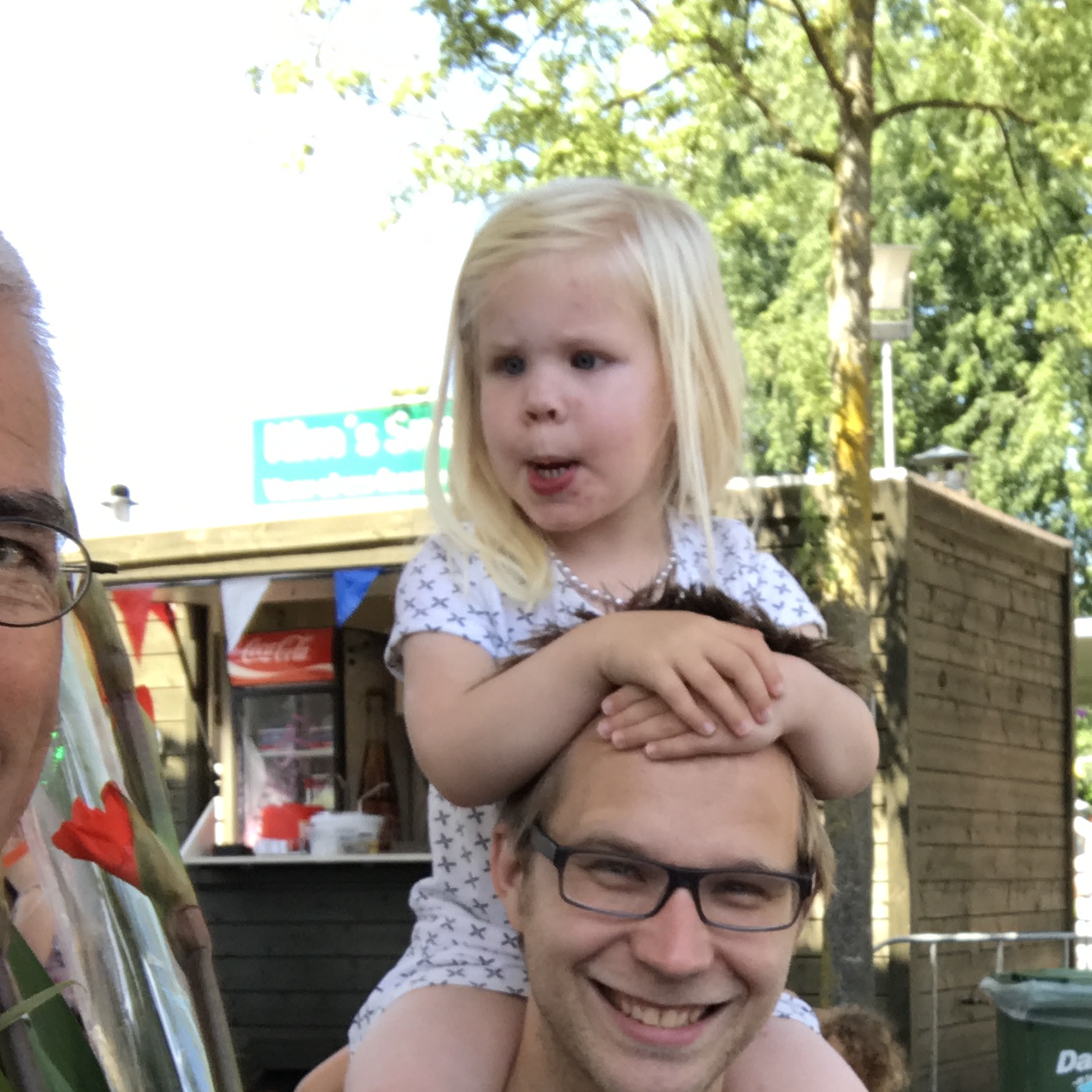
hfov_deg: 24.6
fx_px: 2463
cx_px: 861
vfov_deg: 24.5
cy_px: 920
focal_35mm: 69
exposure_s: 1/162
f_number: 2.2
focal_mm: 2.87
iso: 25
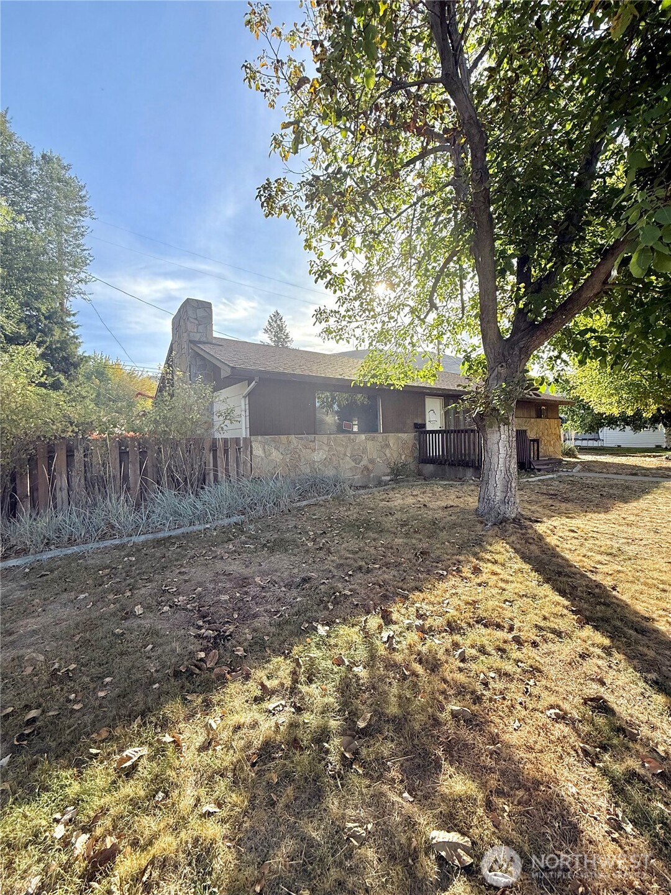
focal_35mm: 14
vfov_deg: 102.1
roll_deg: +1.5
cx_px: 336
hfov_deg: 85.7
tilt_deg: -0.9
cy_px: 448
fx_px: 362
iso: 50
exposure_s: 1/1068
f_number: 2.2
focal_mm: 2.22
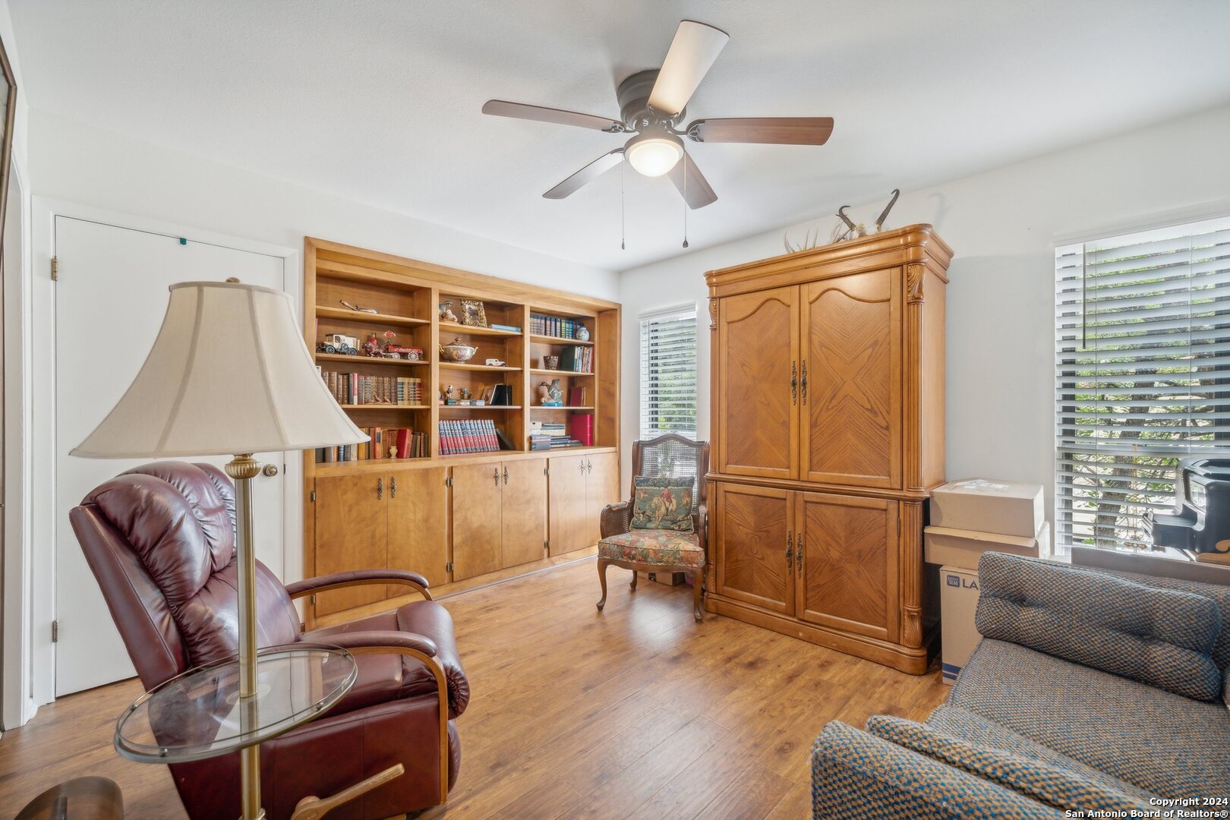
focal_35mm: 14
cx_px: 615
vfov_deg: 81.2
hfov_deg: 104.3
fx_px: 478
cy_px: 410
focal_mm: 14
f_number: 8
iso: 800
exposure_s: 1/8
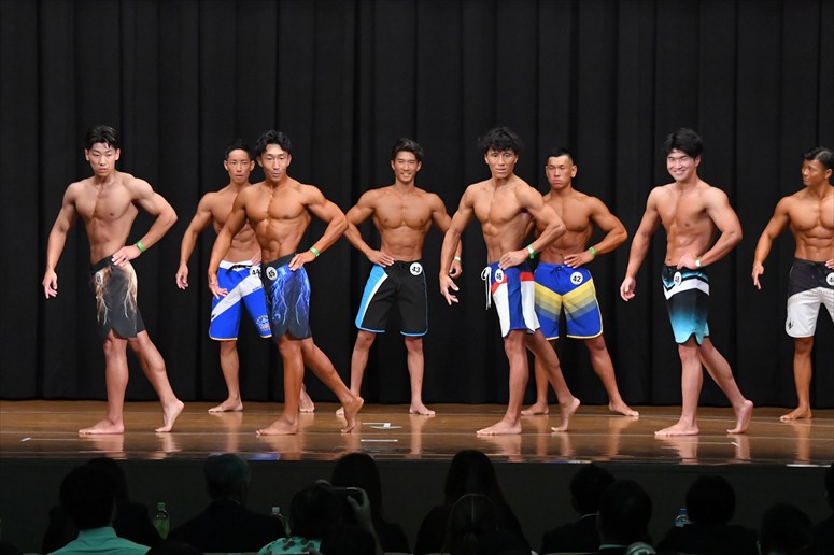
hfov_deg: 14.0
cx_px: 417
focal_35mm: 147
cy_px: 278
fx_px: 3404
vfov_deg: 9.3
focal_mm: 98
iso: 8000
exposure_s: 1/400
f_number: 5.6
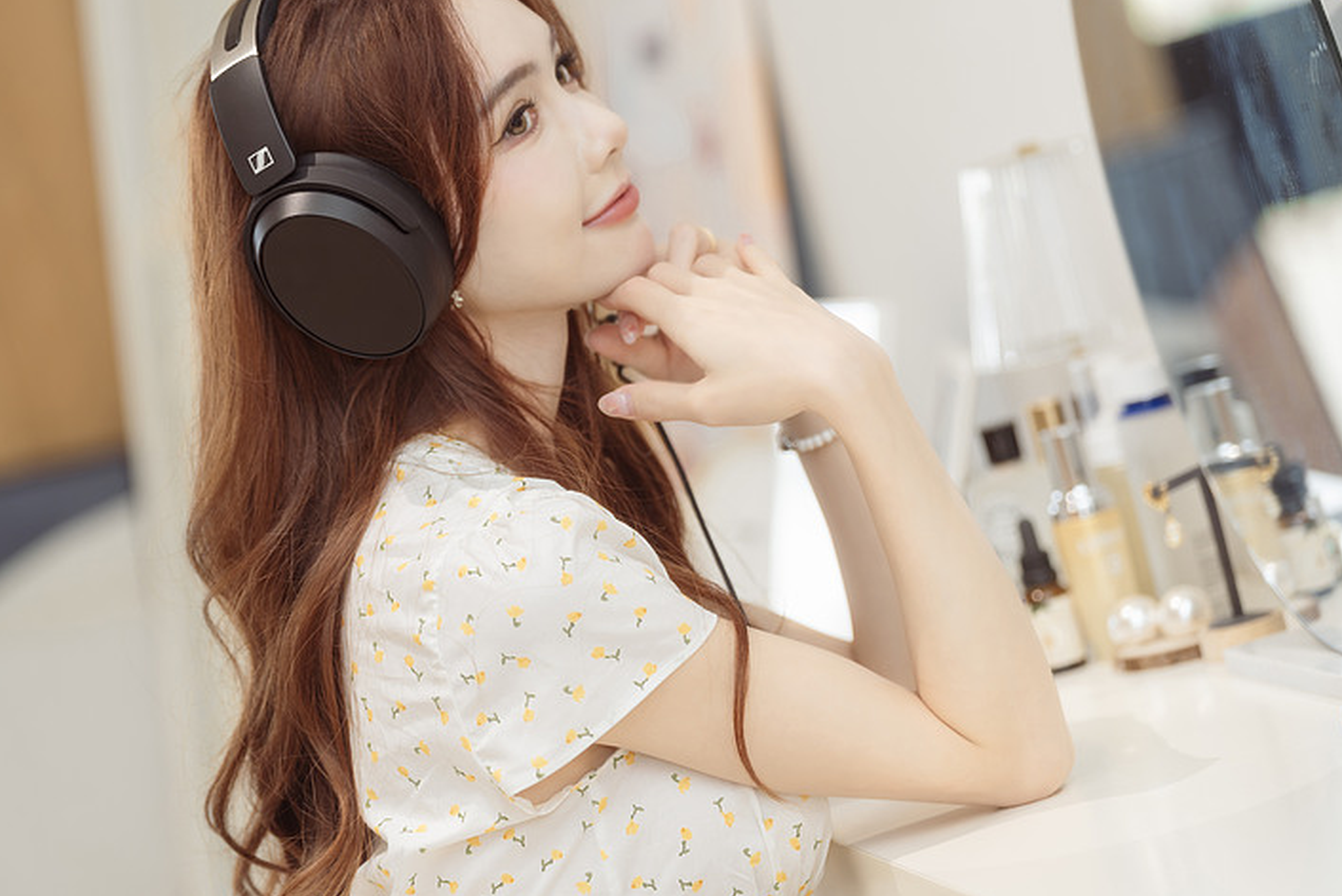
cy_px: 409
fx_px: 5108
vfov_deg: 10.0
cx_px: 612
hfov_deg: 15.0
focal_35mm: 137
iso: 1000
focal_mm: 124
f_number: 2.8
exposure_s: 1/125
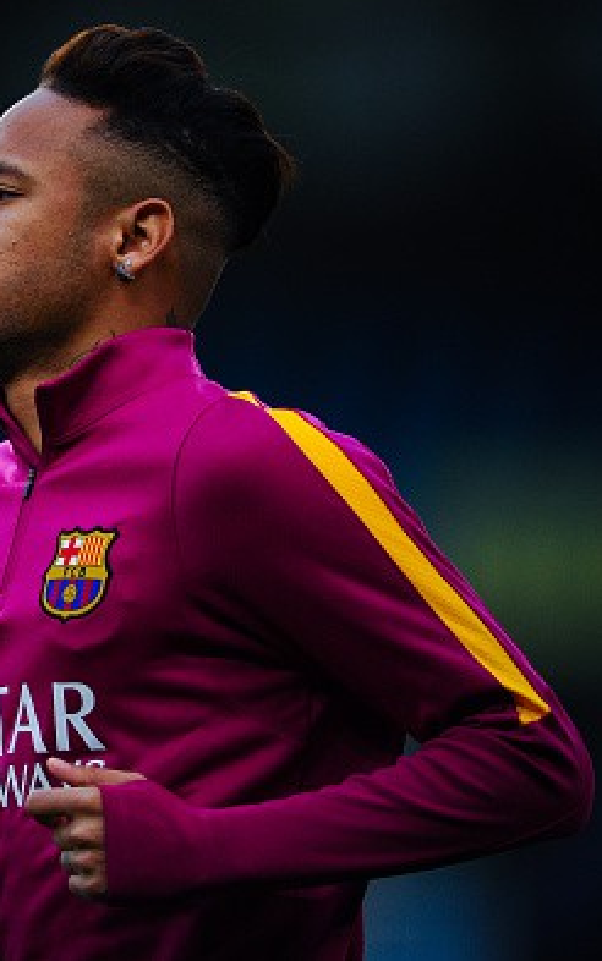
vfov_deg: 3.4
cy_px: 480
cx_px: 51
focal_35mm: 616
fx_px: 16152
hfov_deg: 2.1
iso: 1600
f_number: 2.8
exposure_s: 1/2000
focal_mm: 400
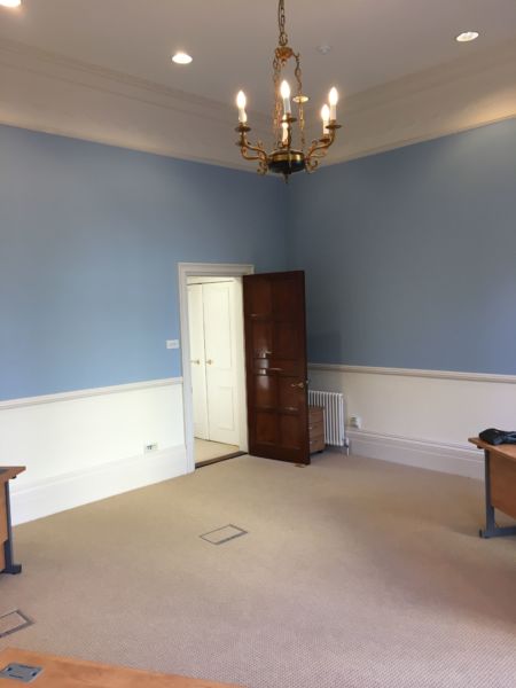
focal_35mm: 29
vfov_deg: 61.7
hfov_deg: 48.2
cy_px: 344
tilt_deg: -3.8
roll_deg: +1.2
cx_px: 258
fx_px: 576
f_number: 2.2
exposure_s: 1/33
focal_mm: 4.15
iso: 25
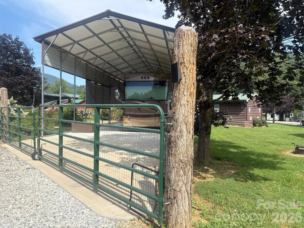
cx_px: 152
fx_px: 228
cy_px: 114
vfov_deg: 53.1
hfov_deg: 67.3
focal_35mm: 26
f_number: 1.6
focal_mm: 5.96
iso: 50
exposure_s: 1/2012
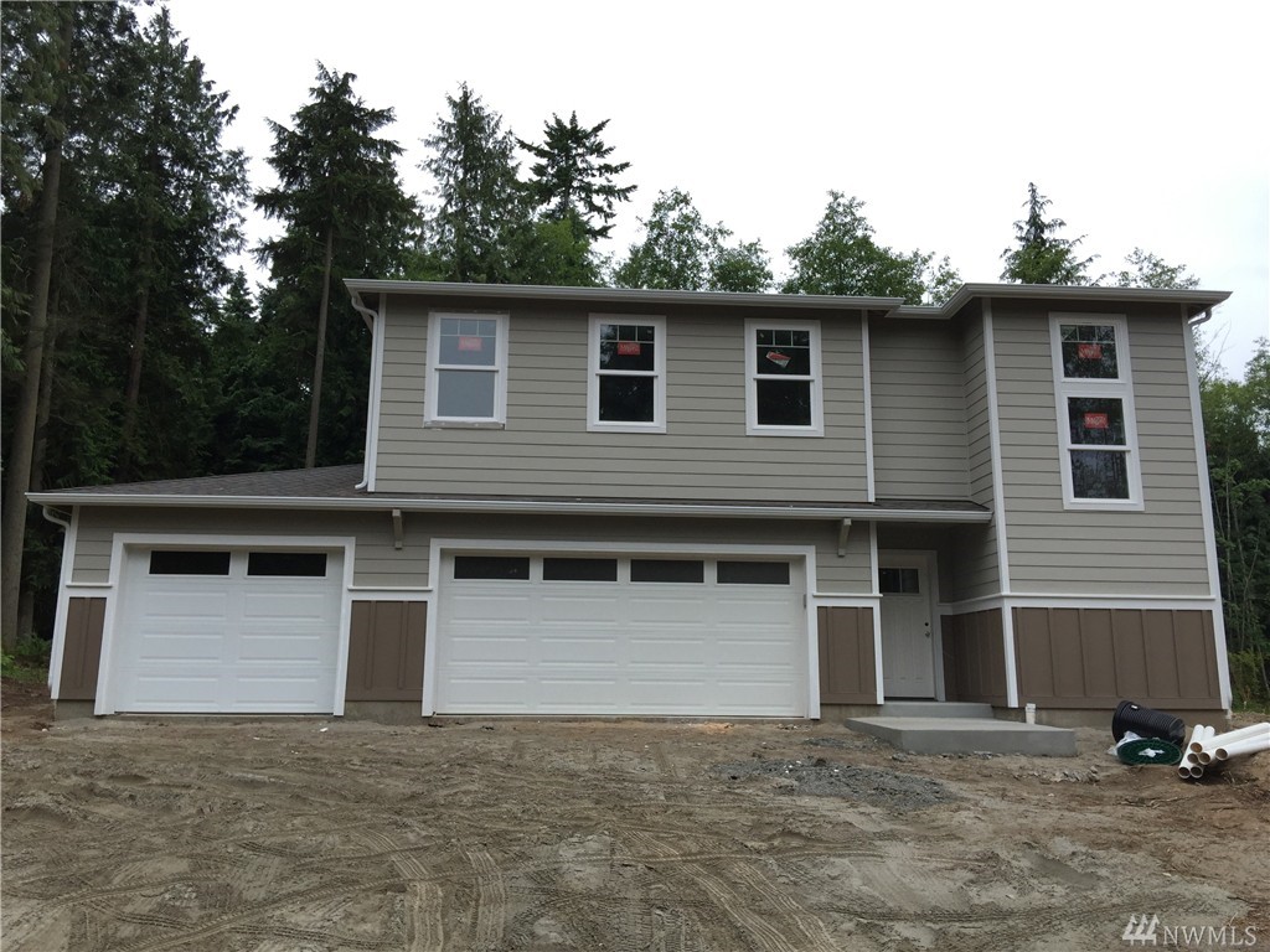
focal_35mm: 29
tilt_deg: +11.2
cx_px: 635
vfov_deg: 48.2
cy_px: 476
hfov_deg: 61.7
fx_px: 1064
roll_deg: -1.8
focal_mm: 4.15
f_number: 2.2
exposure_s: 1/670
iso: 32
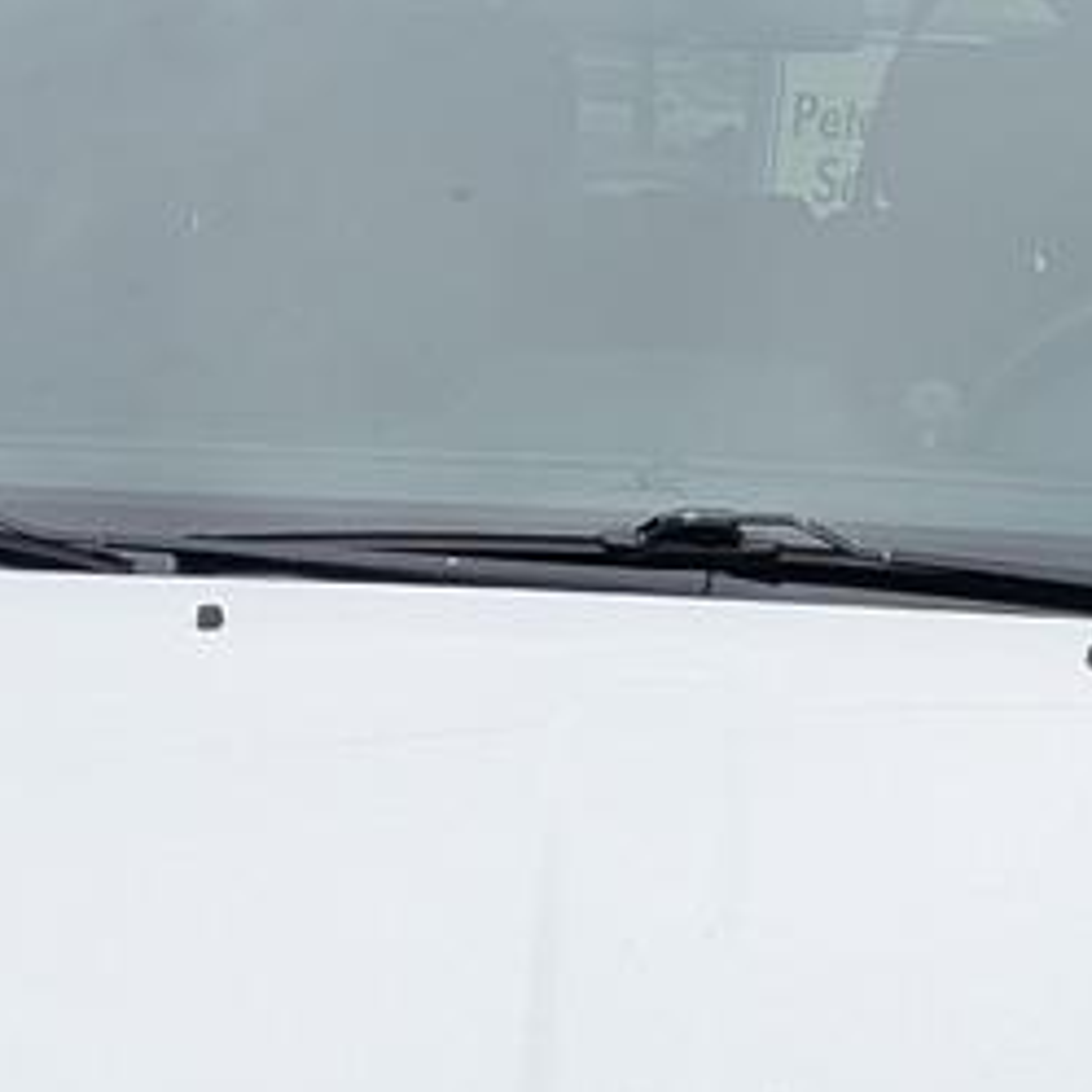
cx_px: 1250
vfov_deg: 15.4
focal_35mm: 109
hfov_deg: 15.5
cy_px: 1324
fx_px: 3890
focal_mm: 4.53
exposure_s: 1/720
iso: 28
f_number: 1.7
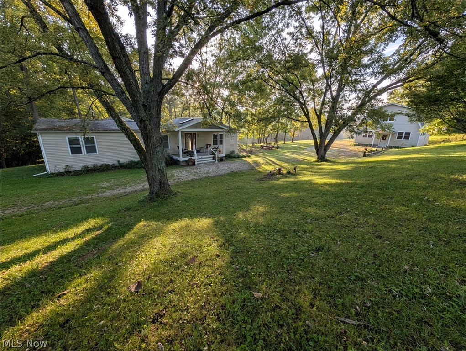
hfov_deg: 110.5
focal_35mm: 12
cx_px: 233
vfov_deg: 94.6
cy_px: 176
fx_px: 162
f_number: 1.7
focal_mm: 2.02
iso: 59
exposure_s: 1/976
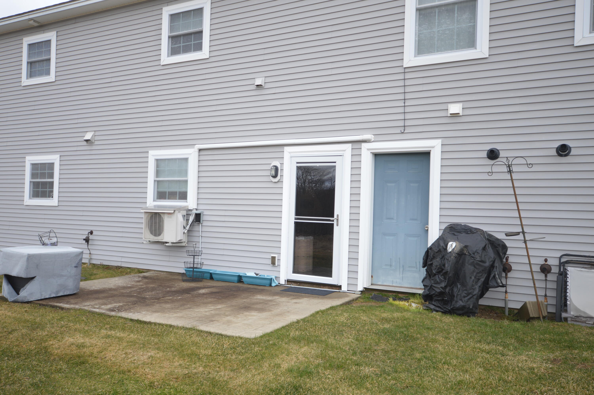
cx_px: 297
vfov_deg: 43.5
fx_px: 495
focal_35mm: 30
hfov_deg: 62.0
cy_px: 198
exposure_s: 1/125
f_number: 5.6
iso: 110
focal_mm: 20
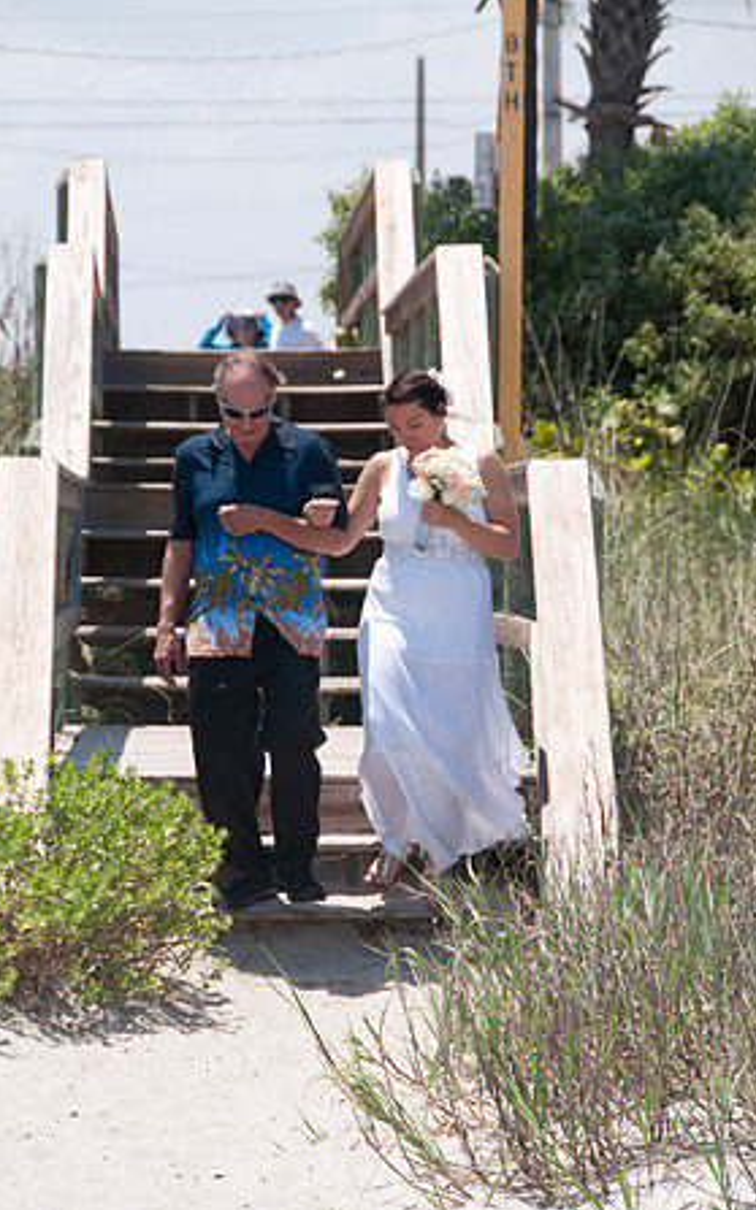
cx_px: 356
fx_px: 6599
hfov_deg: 6.6
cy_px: 604
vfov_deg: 10.5
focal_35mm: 200
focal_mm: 130
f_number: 10
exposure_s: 1/250
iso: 100
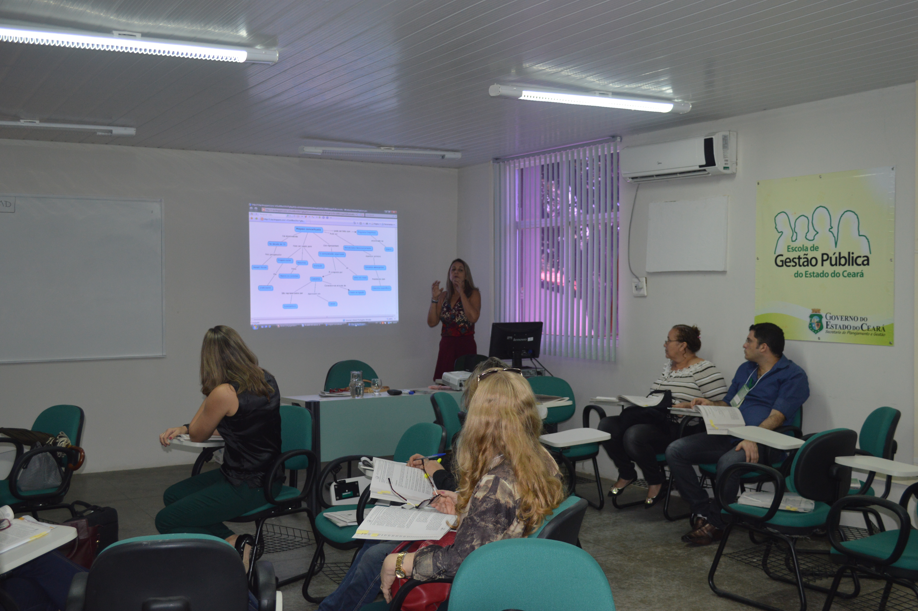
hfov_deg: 49.6
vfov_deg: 34.1
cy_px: 306
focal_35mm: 39
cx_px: 459
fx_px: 994
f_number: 4.2
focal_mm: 26
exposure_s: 1/80
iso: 400
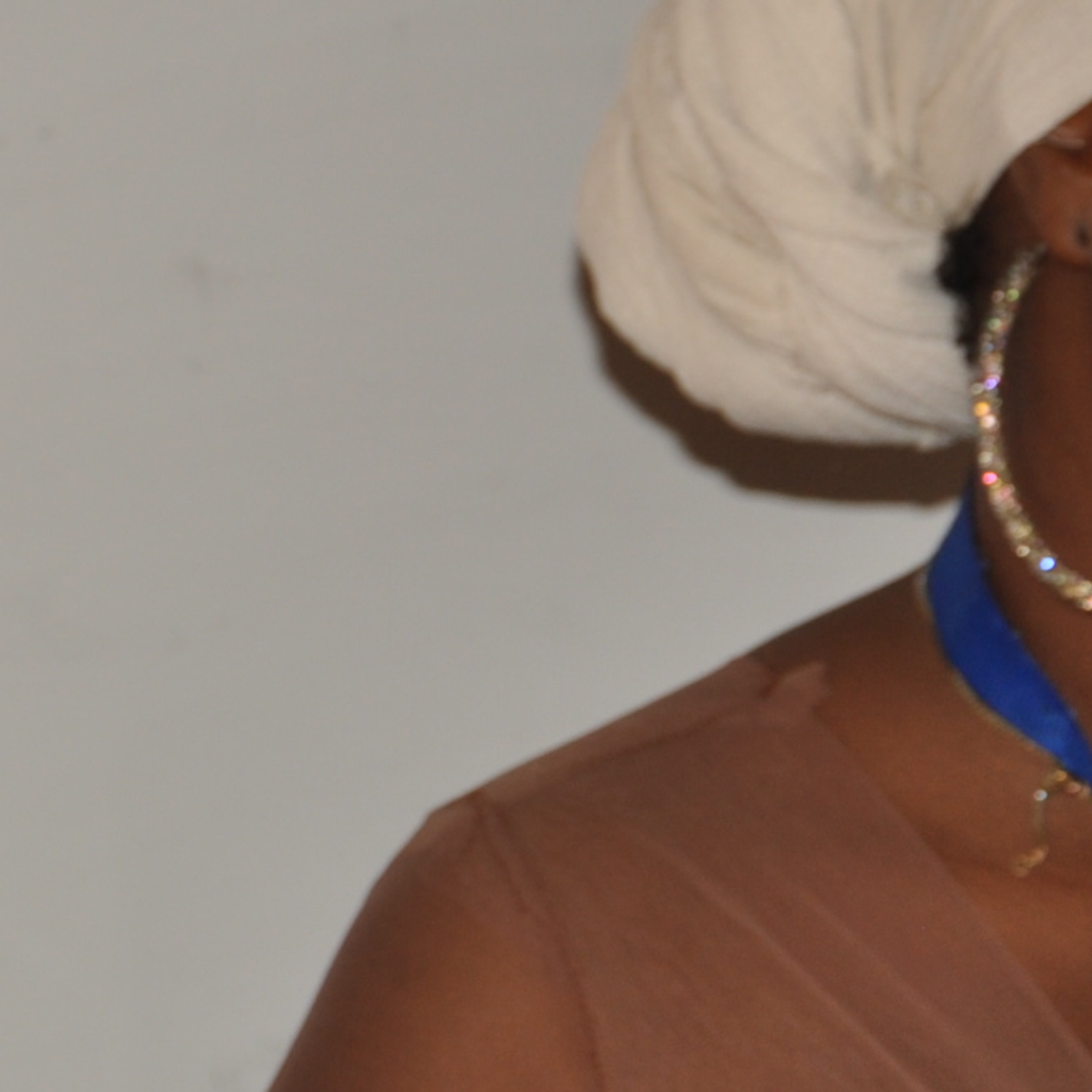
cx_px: -85
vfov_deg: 6.3
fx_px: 9993
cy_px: 566
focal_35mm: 280
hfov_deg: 6.2
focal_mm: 52
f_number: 5
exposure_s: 1/60
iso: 200
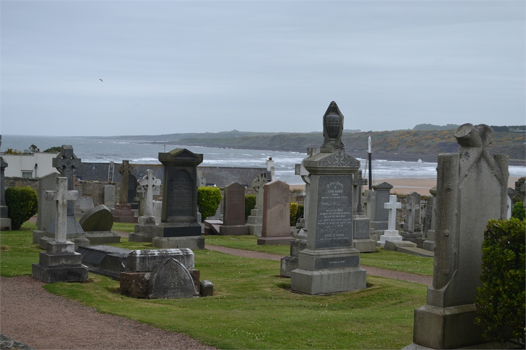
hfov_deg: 33.4
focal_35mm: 60
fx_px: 877
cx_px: 263
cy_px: 175
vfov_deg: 22.6
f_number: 5.6
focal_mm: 40
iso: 110
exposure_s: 1/125
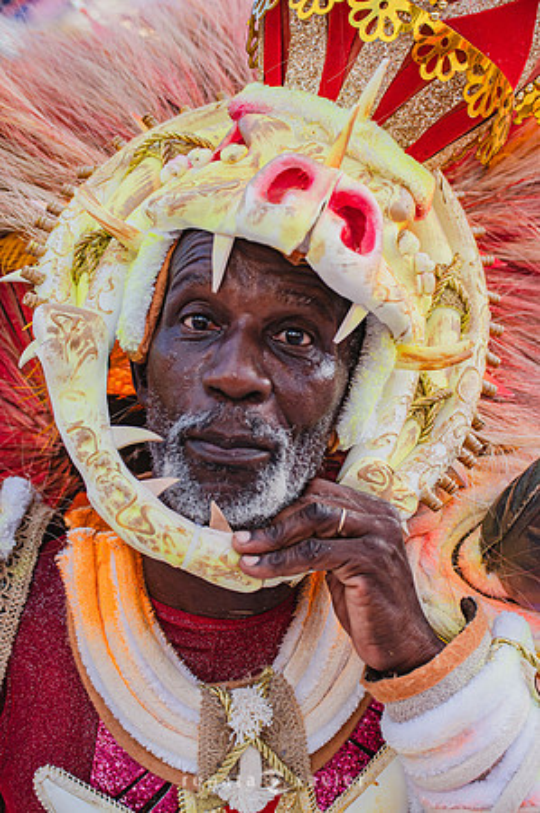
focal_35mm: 70
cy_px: 406
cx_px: 270
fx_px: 1579
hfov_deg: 19.4
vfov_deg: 28.9
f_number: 5.6
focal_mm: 70
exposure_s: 1/1600
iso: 640
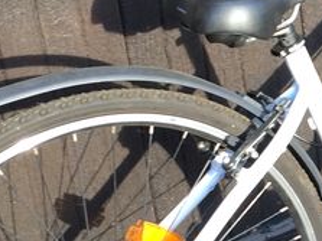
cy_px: 160
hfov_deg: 14.7
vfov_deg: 11.4
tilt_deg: -29.6
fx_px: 1209
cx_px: 393
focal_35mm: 130
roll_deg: +3.0
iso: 32
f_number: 2.2
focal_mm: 4.15
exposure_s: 1/100
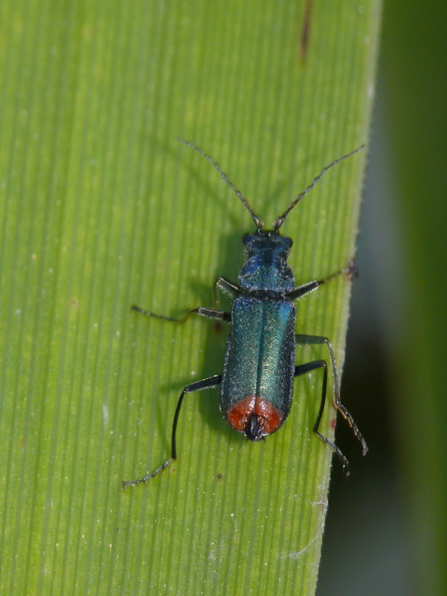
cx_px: 224
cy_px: 298
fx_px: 7231
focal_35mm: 420
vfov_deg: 4.7
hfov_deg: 3.5
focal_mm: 88.8
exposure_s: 1/30
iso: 200
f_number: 11
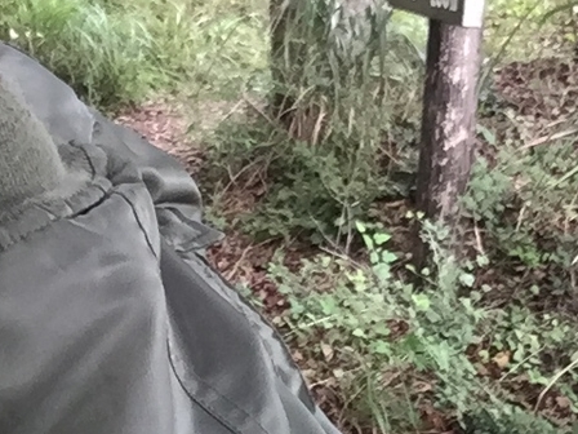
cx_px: 119
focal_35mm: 83
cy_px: 220
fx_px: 1386
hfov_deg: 23.2
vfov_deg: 17.8
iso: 160
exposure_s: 1/30
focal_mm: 2.65
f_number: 2.2
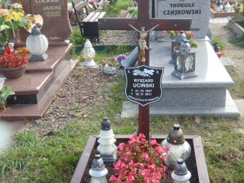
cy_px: 92
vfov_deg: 29.7
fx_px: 345
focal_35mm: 49
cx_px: 122
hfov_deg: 38.9
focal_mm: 8.89
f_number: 4.4
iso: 64
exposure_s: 1/100
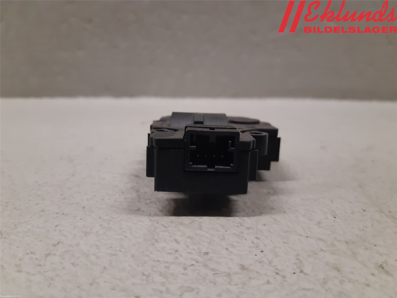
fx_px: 298
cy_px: 149
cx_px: 198
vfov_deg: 53.1
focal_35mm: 26
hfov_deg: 67.3
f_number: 1.7
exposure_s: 1/50
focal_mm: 3.93
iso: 125
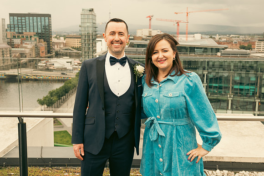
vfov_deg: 31.9
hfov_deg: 46.4
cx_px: 132
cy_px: 88
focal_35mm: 42
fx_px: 308
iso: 320
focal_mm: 42
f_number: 6.3
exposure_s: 1/250
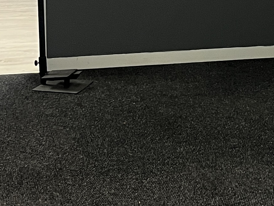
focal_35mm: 121
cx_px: 226
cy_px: -60
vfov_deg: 11.9
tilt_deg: -7.5
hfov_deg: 16.1
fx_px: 958
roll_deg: -1.5
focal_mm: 5.1
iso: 250
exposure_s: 1/50
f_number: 1.6
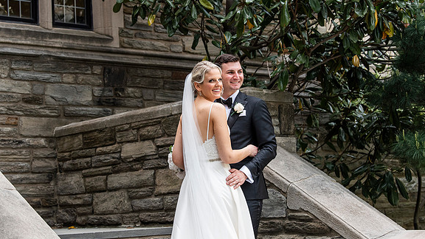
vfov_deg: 15.9
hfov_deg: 27.9
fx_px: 856
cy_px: 118
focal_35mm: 76
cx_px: 213
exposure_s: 1/1000
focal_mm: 72
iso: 1000
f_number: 5
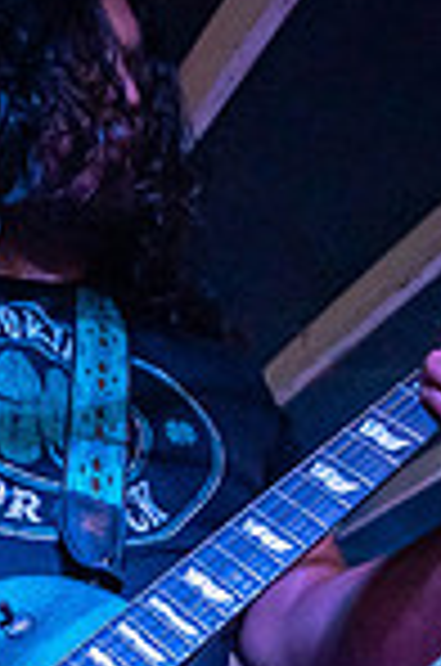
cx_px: 135
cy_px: 615
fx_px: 1218
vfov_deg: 29.2
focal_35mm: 66
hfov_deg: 20.4
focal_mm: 14
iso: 3200
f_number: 2.8
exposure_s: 1/250
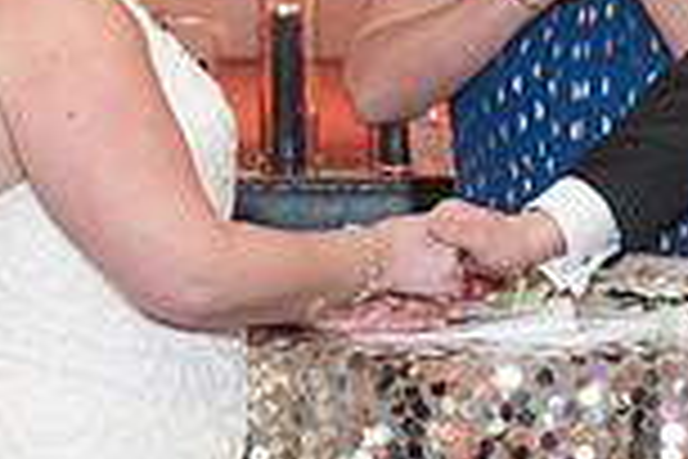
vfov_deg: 5.2
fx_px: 5064
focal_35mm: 265
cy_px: 11
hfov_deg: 7.8
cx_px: 616
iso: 4000
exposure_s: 1/125
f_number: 4
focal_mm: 70
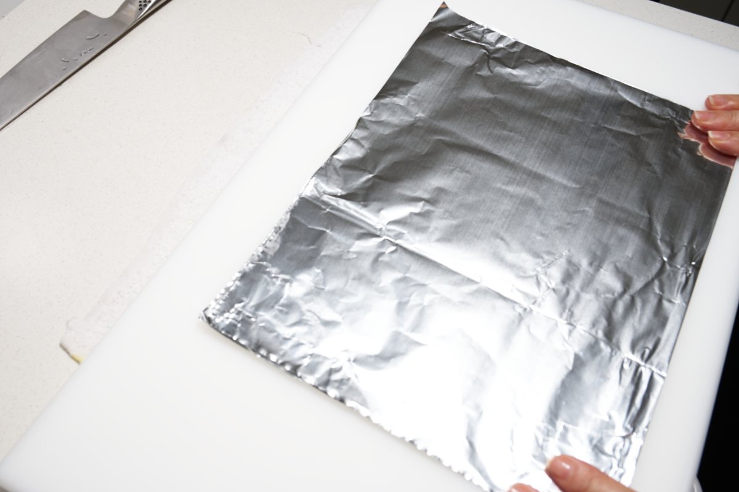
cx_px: 370
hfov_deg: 56.5
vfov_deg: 39.4
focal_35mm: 34
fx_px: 687
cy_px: 246
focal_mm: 33.5
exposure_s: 1/100
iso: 100
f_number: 8
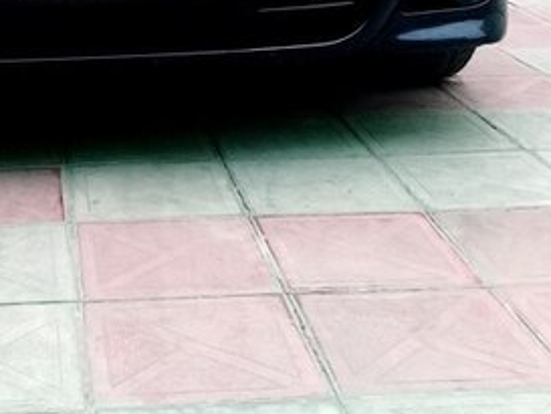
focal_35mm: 75
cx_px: 113
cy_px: -80
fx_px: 1194
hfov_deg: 25.5
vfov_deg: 18.6
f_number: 2.2
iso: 64
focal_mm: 3.3
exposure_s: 1/50
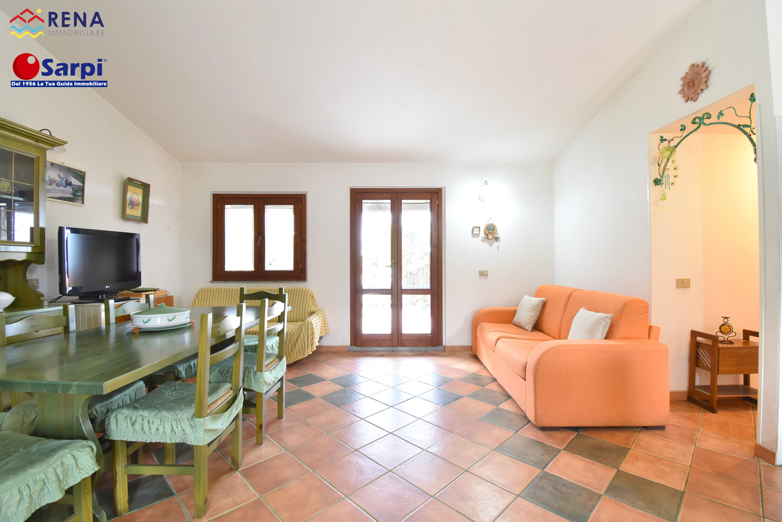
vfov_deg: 77.3
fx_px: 326
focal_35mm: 15
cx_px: 391
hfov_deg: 100.4
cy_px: 261
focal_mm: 10
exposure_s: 1/1.3
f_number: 11
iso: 400
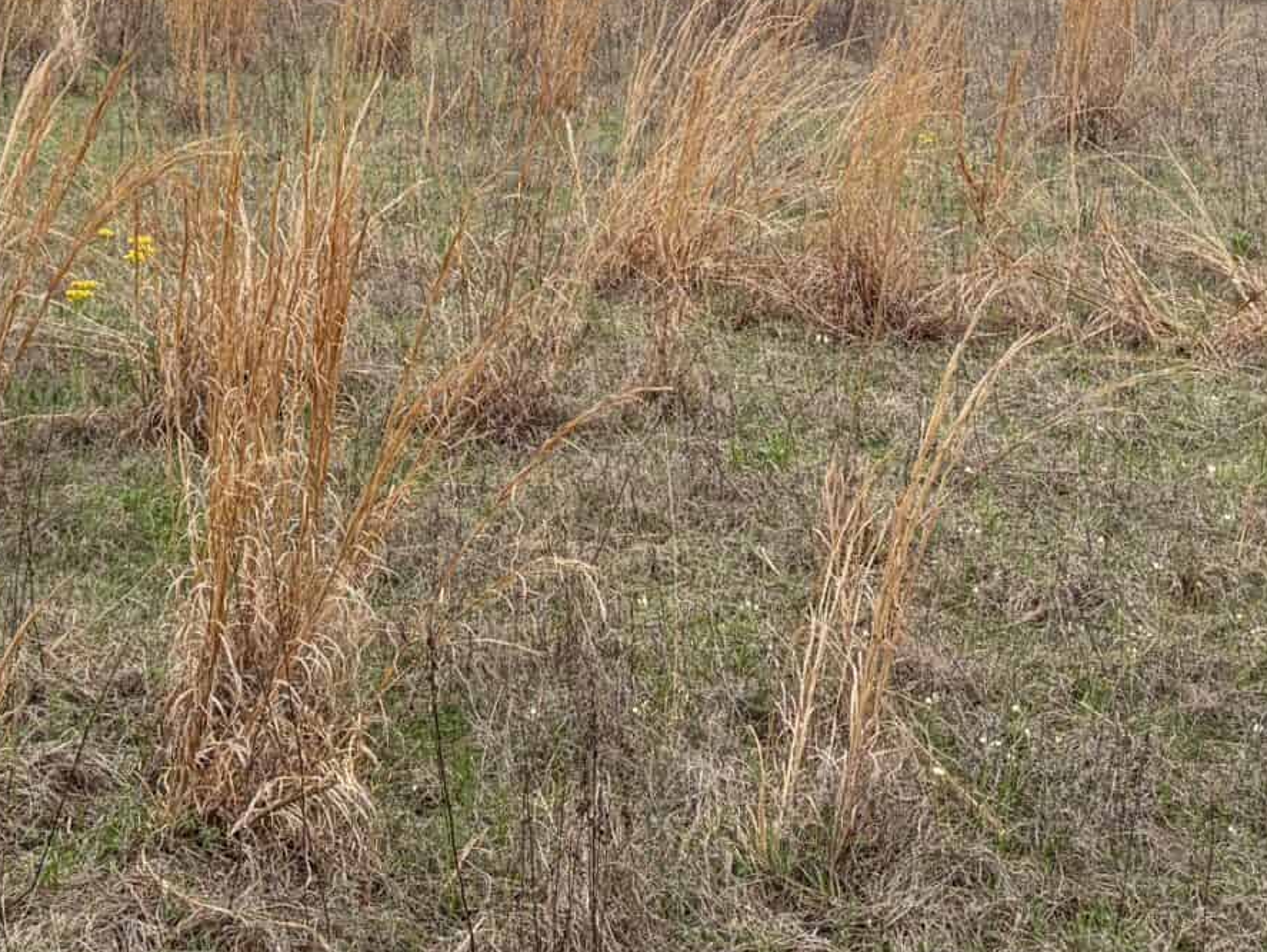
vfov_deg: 19.1
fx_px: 2746
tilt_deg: -4.9
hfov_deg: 25.5
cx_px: 256
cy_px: 4
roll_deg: -4.7
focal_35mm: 75
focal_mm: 5.96
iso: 64
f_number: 1.6
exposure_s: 1/1135
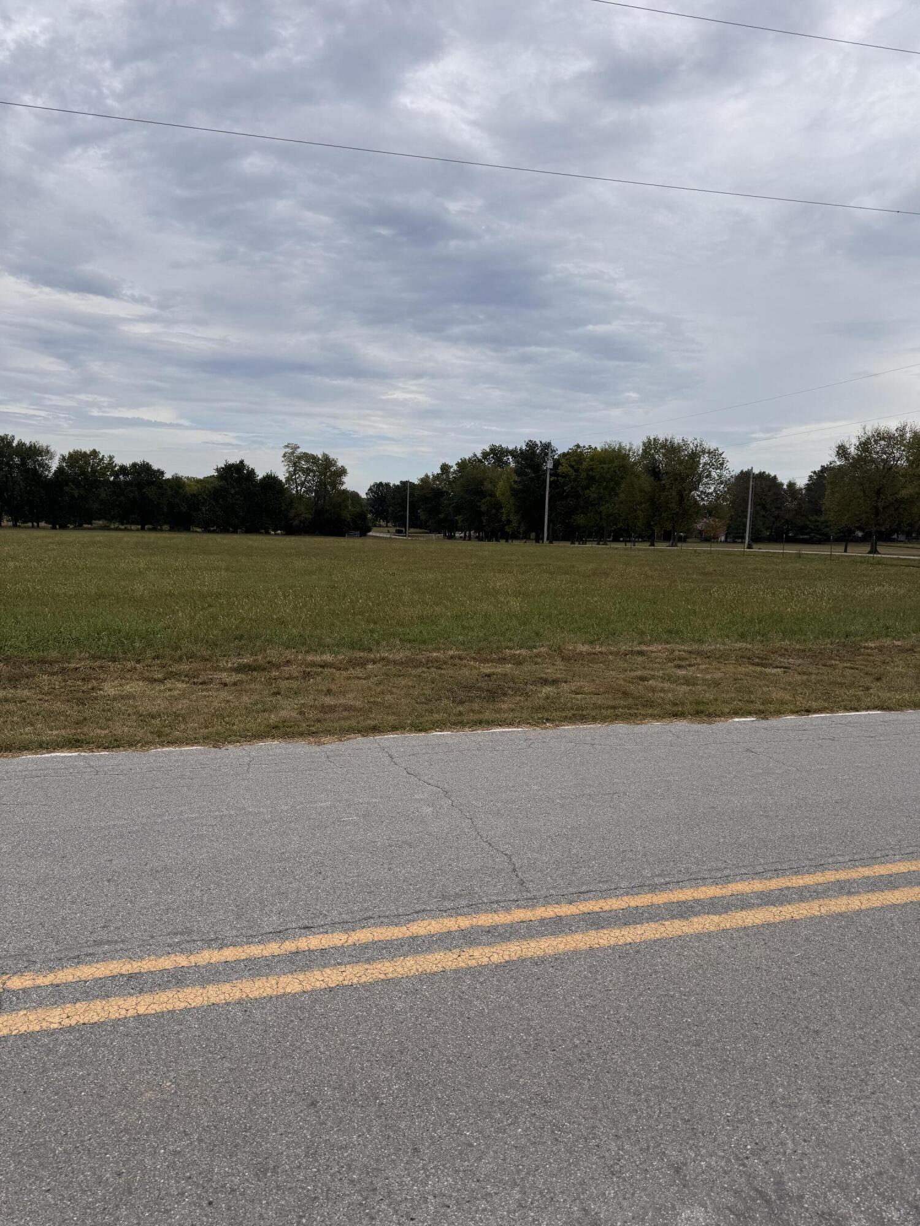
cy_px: 613
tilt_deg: -7.3
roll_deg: -1.0
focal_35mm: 24
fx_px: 850
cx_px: 460
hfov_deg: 56.8
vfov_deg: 71.6
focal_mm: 6.76
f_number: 1.78
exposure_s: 1/4608
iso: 80
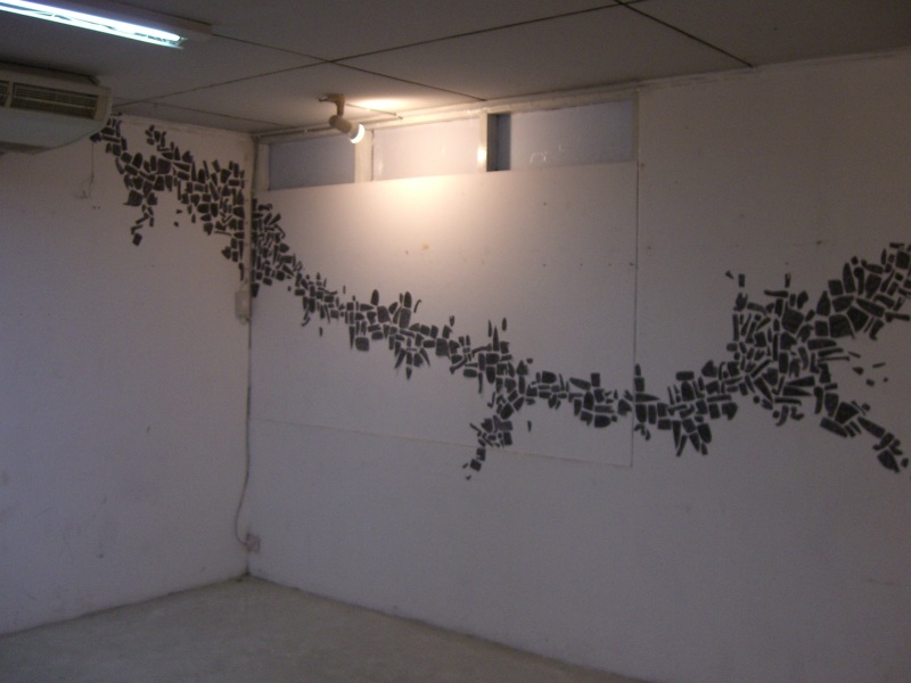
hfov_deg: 49.0
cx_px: 456
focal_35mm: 38
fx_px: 1000
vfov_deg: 37.7
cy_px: 342
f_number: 2.8
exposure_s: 1/60
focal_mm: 7.9
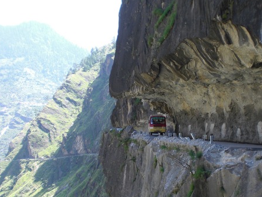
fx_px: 409
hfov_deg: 35.4
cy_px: 97
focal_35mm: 54
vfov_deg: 27.1
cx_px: 160
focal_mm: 6.3
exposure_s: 1/160
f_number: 3.1
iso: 64
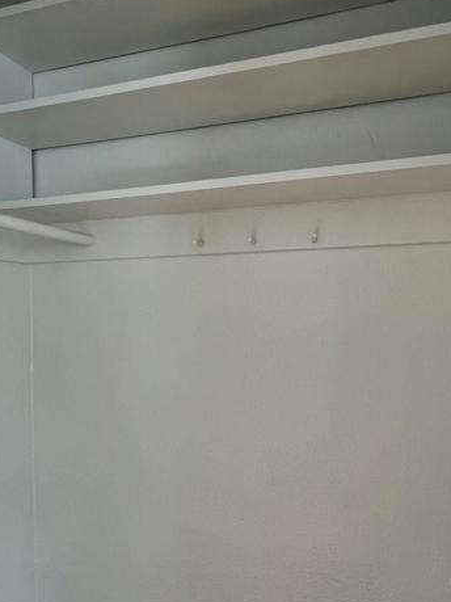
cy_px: 337
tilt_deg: -2.8
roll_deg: +0.2
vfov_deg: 61.5
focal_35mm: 29
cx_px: 160
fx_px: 504
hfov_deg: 47.6
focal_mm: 1.57
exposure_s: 1/99
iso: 50
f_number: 1.8
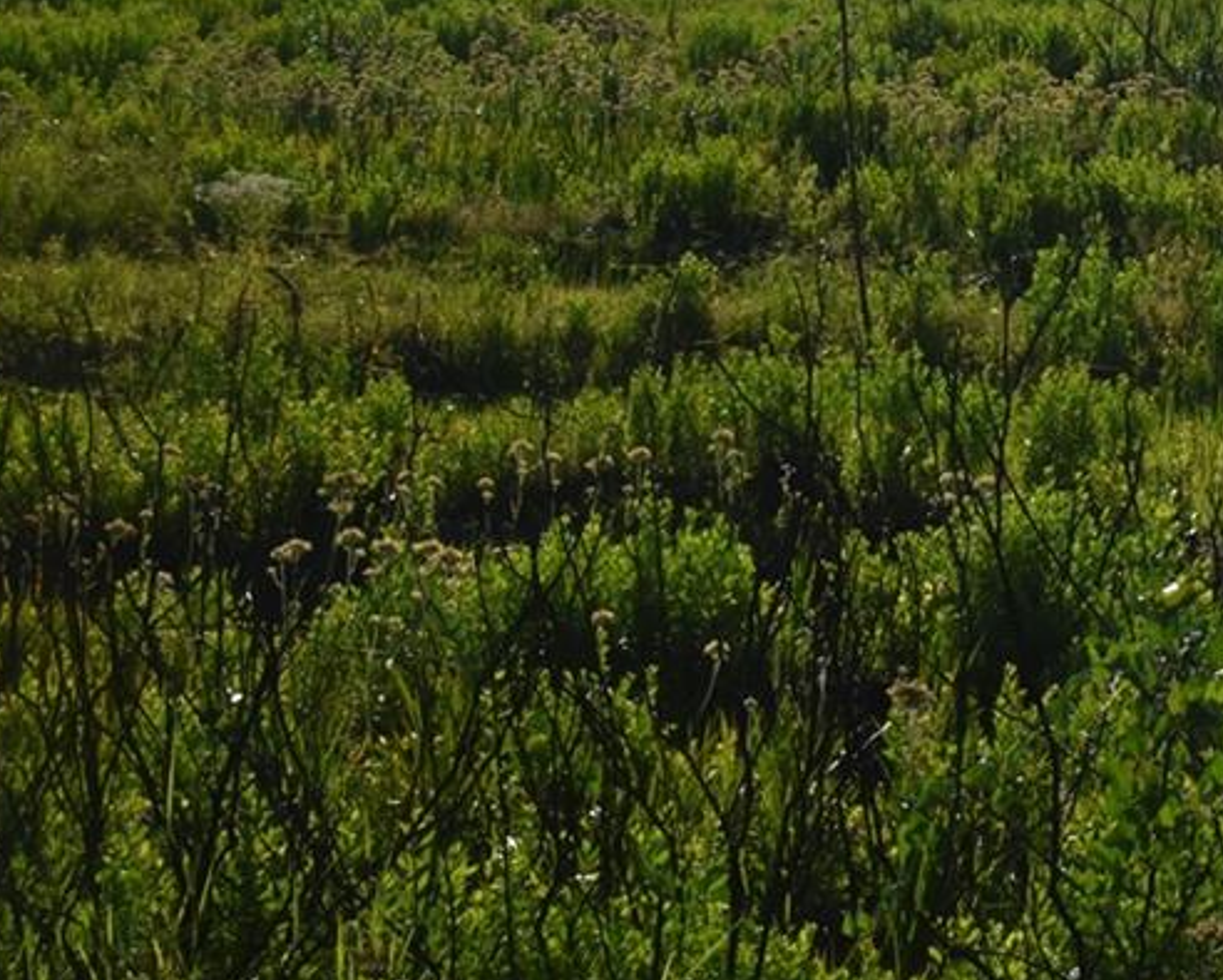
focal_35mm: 116
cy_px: -111
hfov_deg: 15.1
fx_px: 4200
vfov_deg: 13.0
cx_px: 1951
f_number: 16
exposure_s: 1/1600
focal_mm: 38
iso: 1250
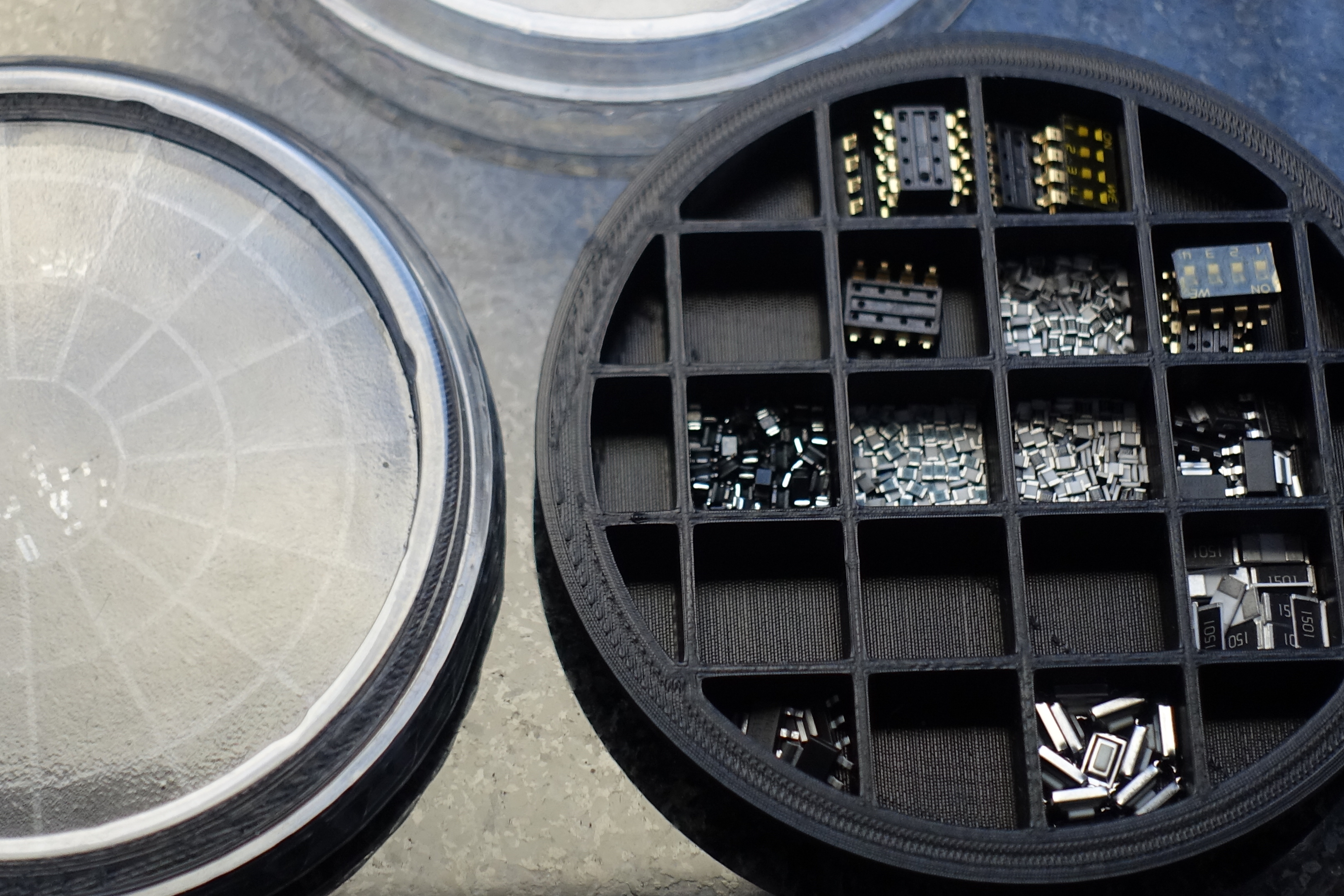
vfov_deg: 11.6
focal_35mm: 118
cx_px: 621
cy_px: 259
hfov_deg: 17.3
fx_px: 4405
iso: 400
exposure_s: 1/80
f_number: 2.8
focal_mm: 25.7
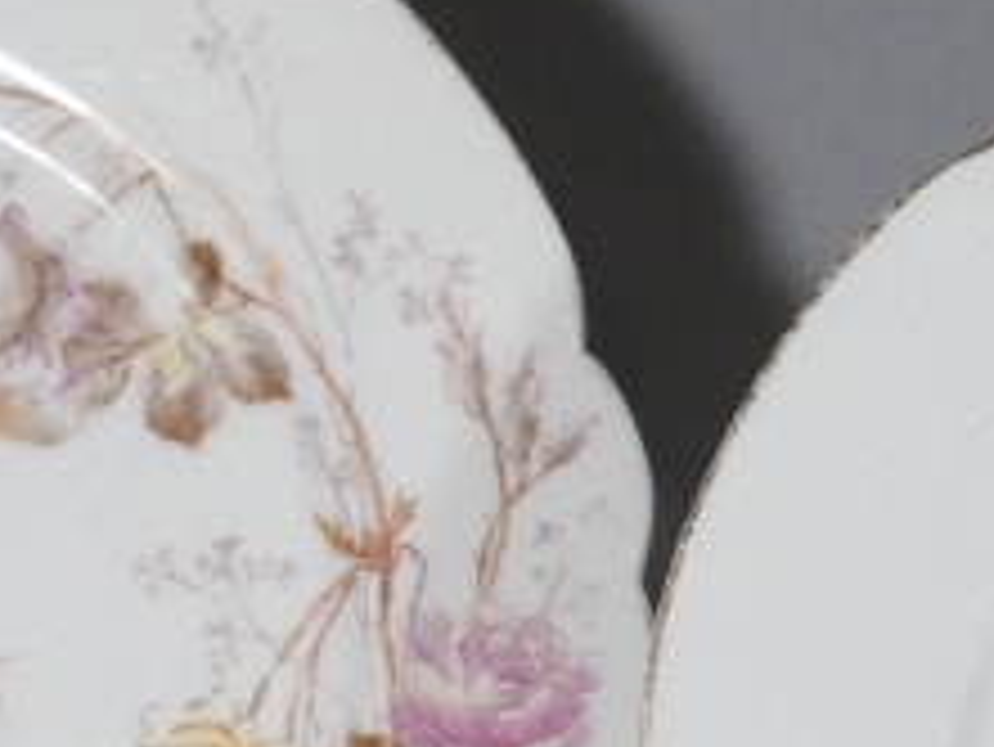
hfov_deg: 12.2
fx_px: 4654
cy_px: 729
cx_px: 643
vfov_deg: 9.1
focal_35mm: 162
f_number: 3.4
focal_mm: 6.2
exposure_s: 1/125
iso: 250
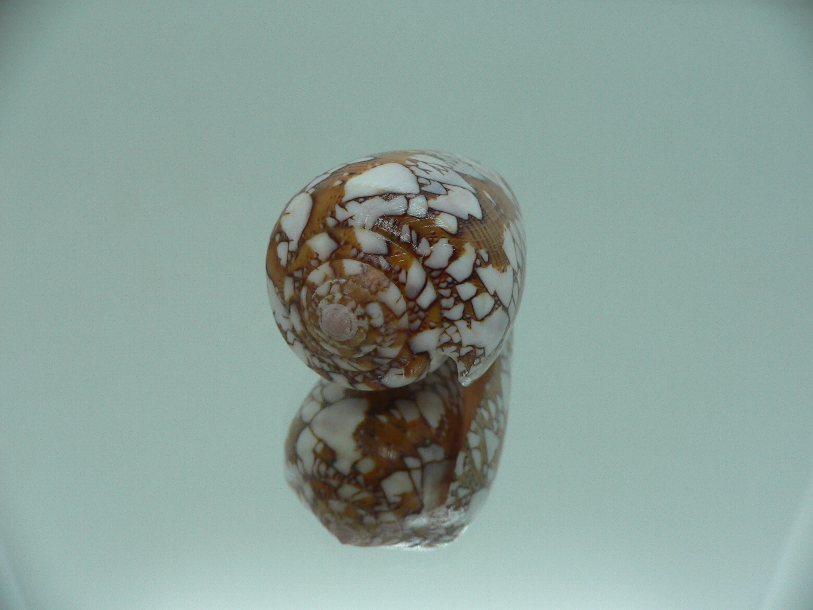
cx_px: 406
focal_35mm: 35
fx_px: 822
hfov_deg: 52.6
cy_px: 305
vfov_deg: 40.7
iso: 80
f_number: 2.8
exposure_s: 1/60
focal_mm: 4.6
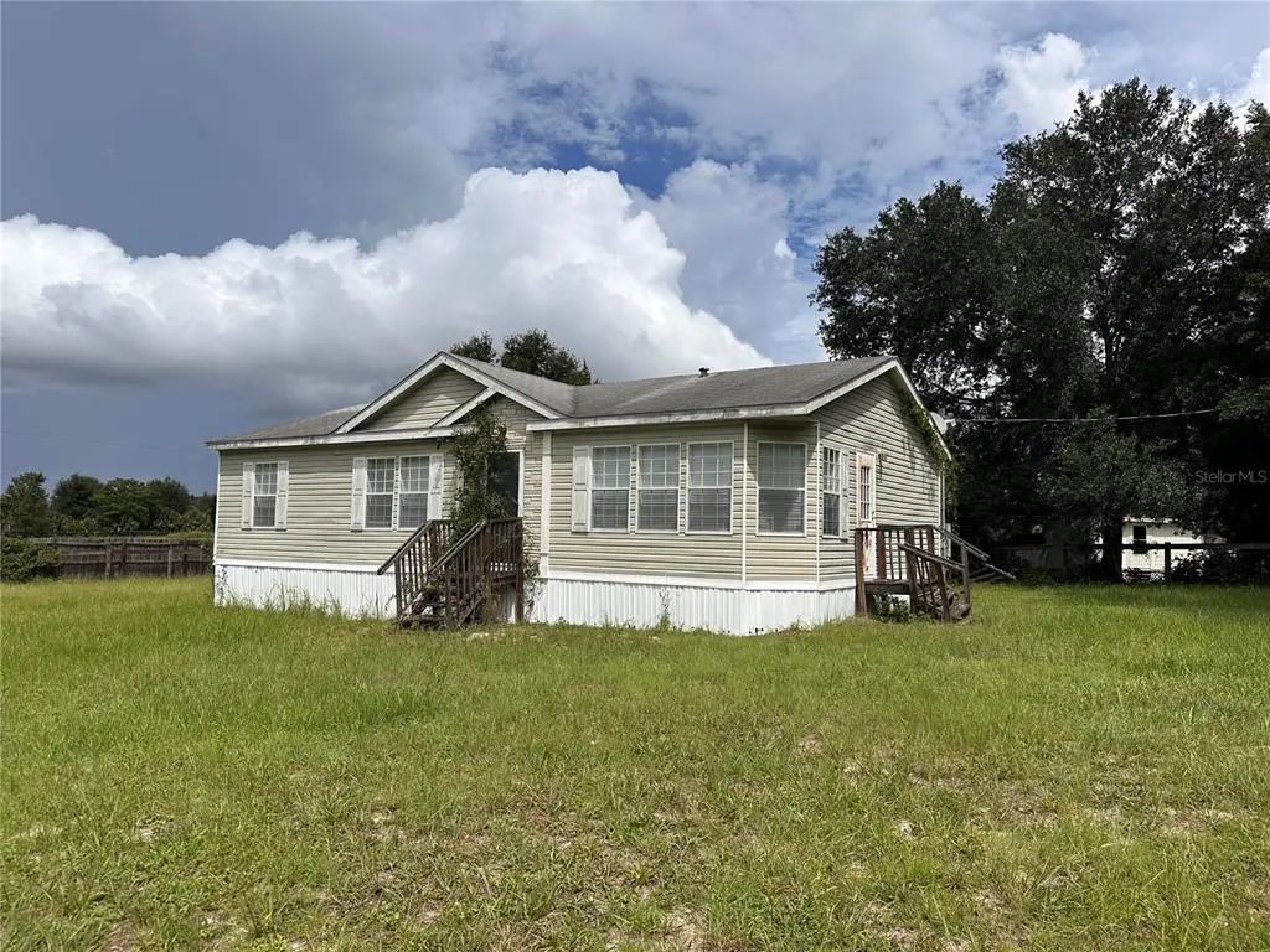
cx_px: 635
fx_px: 881
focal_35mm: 24
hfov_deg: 71.6
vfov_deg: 56.8
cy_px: 476
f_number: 1.78
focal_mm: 6.86
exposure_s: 1/9709
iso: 80
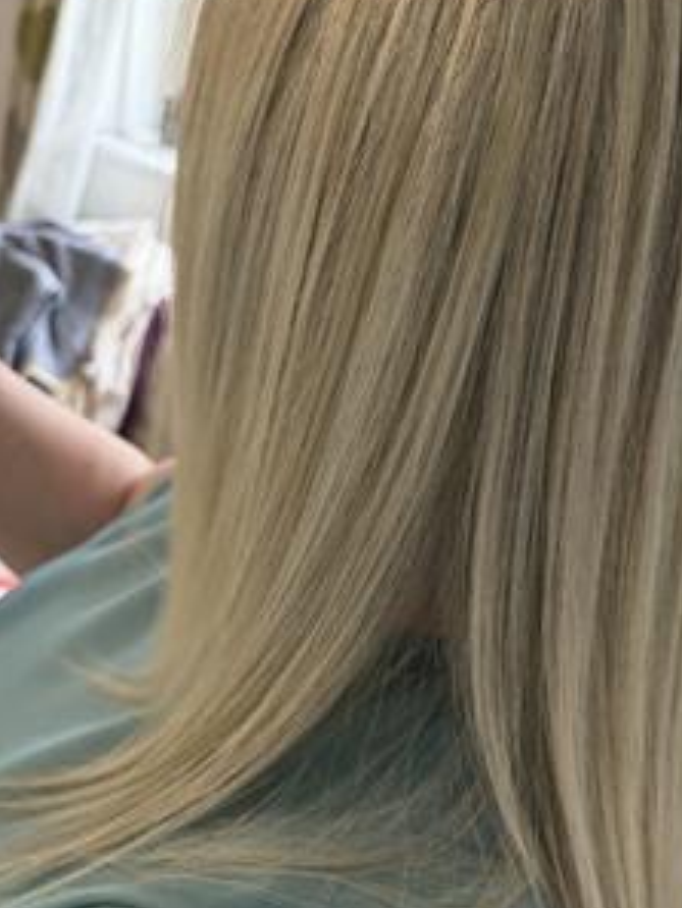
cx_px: 391
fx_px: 1103
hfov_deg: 34.3
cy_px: 394
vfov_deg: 44.7
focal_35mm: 42
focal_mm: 5.96
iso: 200
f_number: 1.6
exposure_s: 1/50
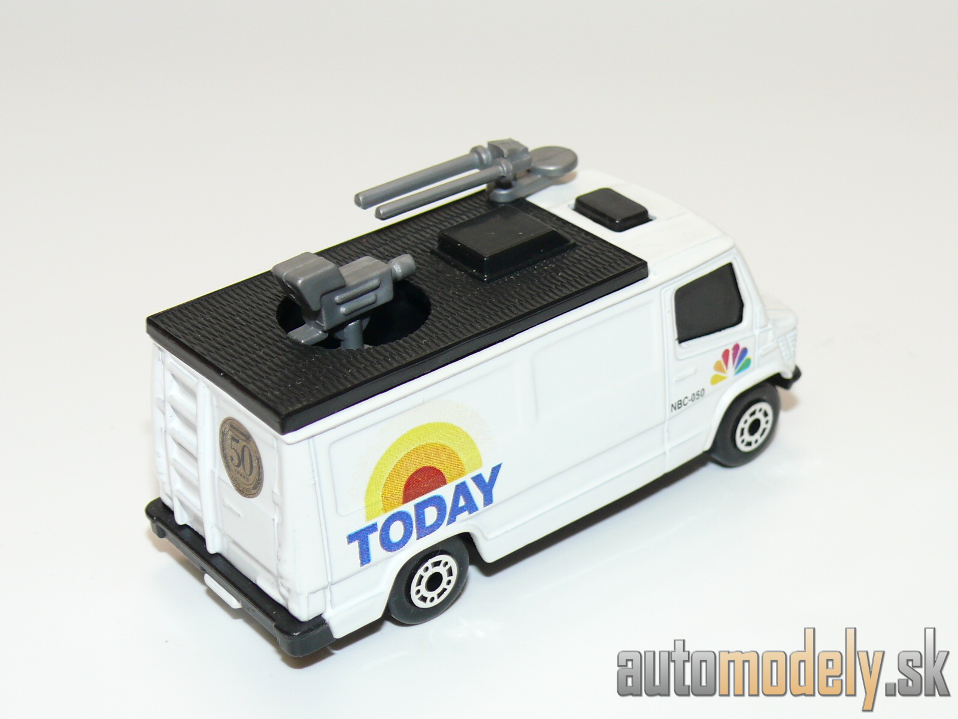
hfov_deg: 26.3
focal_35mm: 74
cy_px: 360
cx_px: 479
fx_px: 2048
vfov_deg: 19.9
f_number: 4
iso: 100
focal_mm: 11.1
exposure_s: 1/30
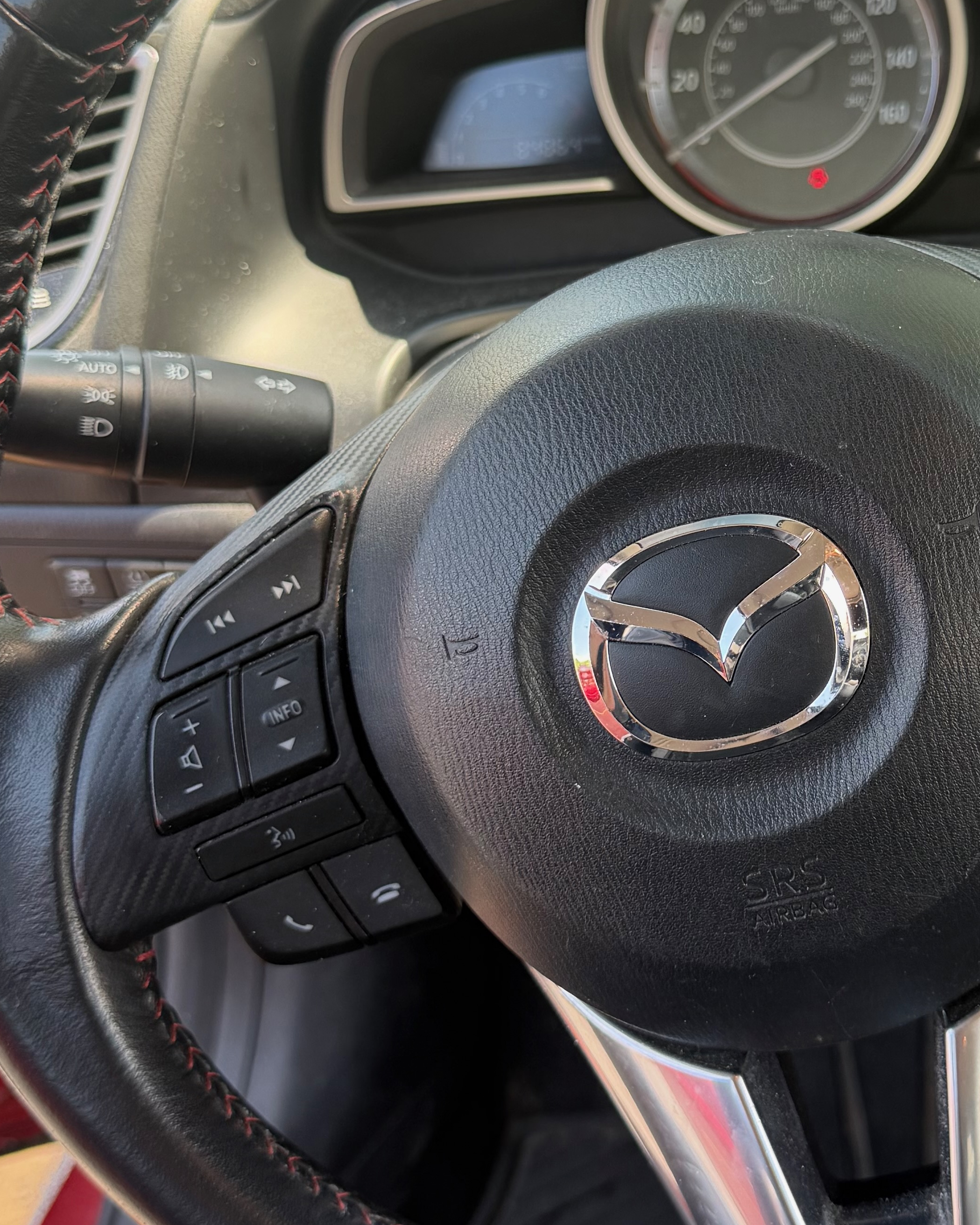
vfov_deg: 36.6
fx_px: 1849
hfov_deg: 29.1
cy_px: 507
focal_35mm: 51
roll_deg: +6.5
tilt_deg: -30.5
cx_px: 763
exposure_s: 1/194
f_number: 1.78
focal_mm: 6.76
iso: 80
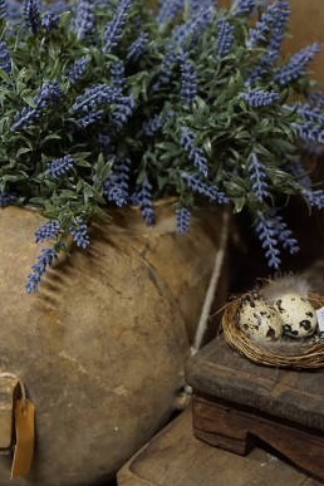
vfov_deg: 32.3
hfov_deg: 21.7
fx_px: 837
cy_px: 211
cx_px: 80
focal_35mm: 62
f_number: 4
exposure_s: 1/100
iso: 6400
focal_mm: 40
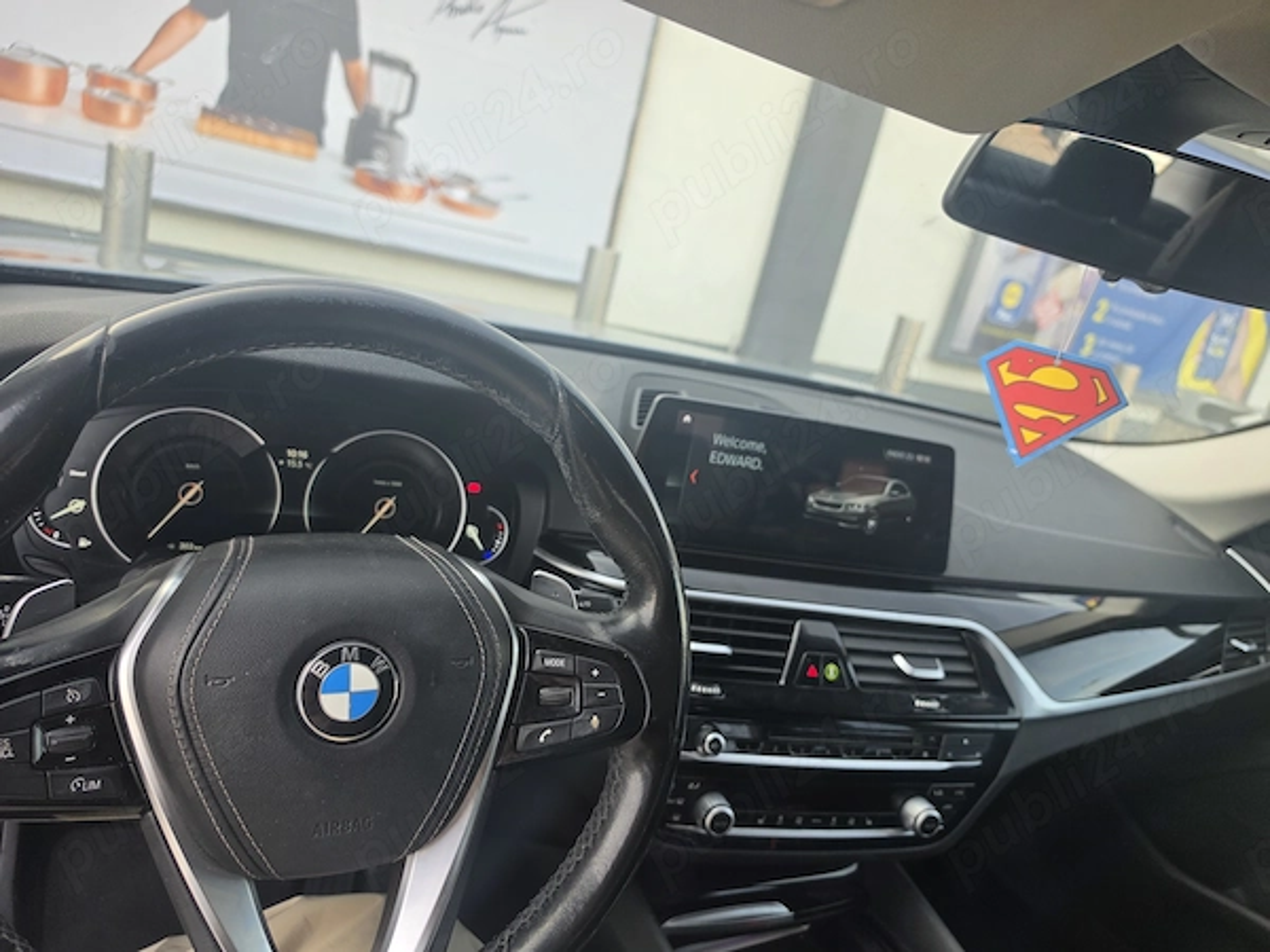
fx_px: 844
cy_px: 476
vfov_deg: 58.9
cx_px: 635
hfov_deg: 73.9
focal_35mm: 23
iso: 16
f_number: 1.4
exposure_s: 1/122
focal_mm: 6.5
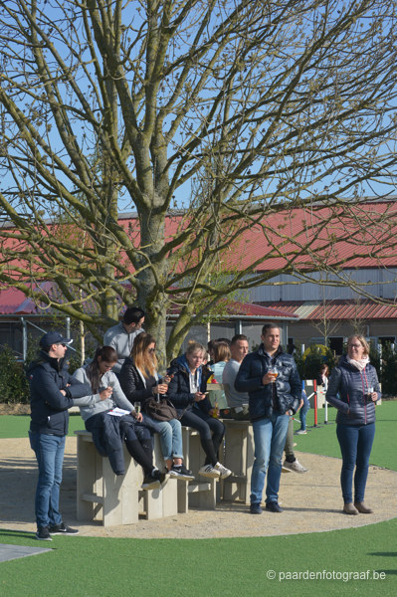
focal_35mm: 70
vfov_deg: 28.9
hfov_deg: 19.4
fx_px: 1160
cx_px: 198
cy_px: 298
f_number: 10
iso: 250
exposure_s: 1/320
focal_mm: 70
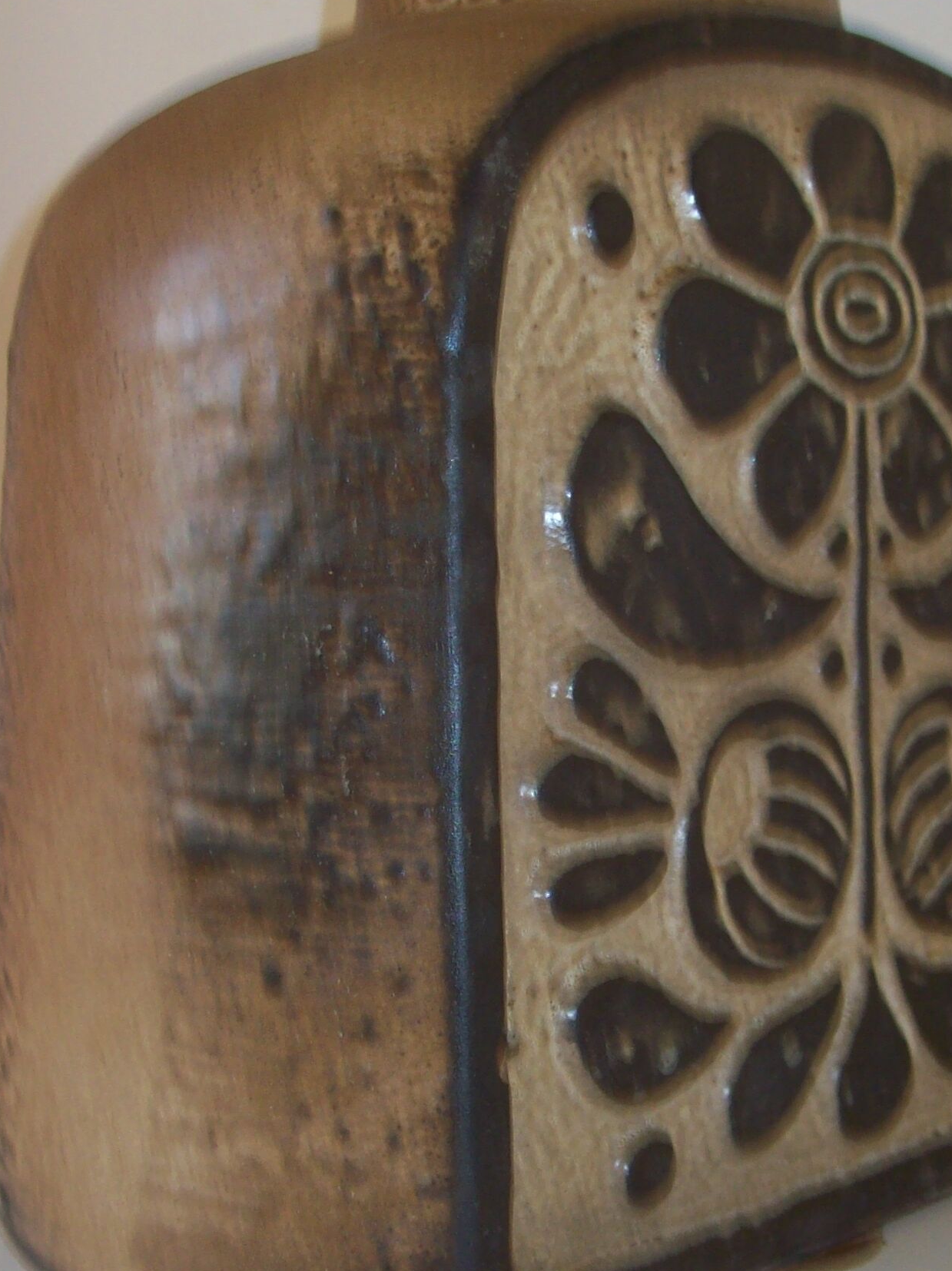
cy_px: 629
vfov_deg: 31.2
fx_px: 2275
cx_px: 546
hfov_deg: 23.6
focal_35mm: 62
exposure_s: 1/64
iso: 80
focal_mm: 6
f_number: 2.7
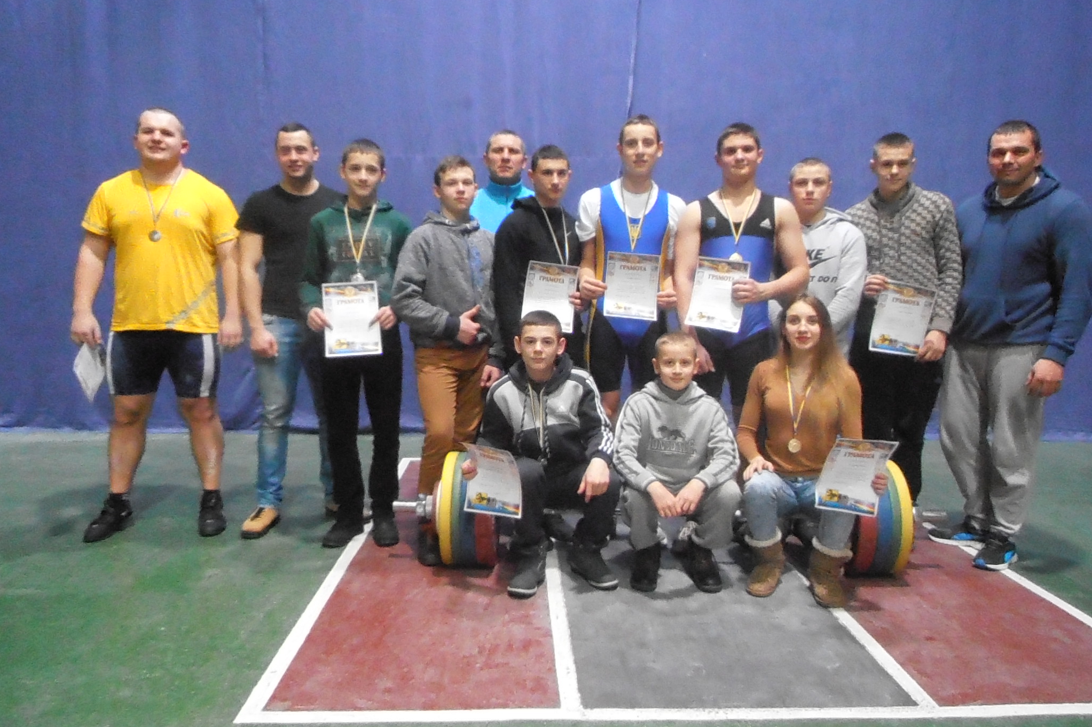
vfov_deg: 51.3
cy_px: 359
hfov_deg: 71.5
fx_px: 758
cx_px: 546
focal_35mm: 25
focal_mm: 4.2
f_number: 3
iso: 1600
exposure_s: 1/60
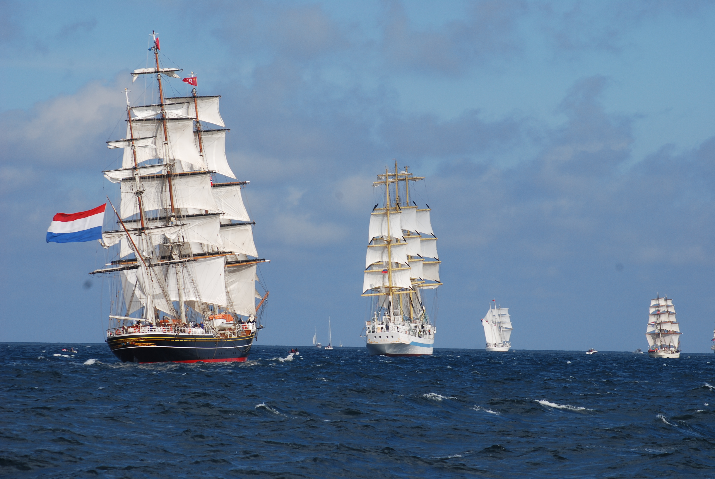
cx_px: 358
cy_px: 240
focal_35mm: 195
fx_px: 3878
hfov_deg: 10.5
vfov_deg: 7.1
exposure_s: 1/250
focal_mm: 130
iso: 100
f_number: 10
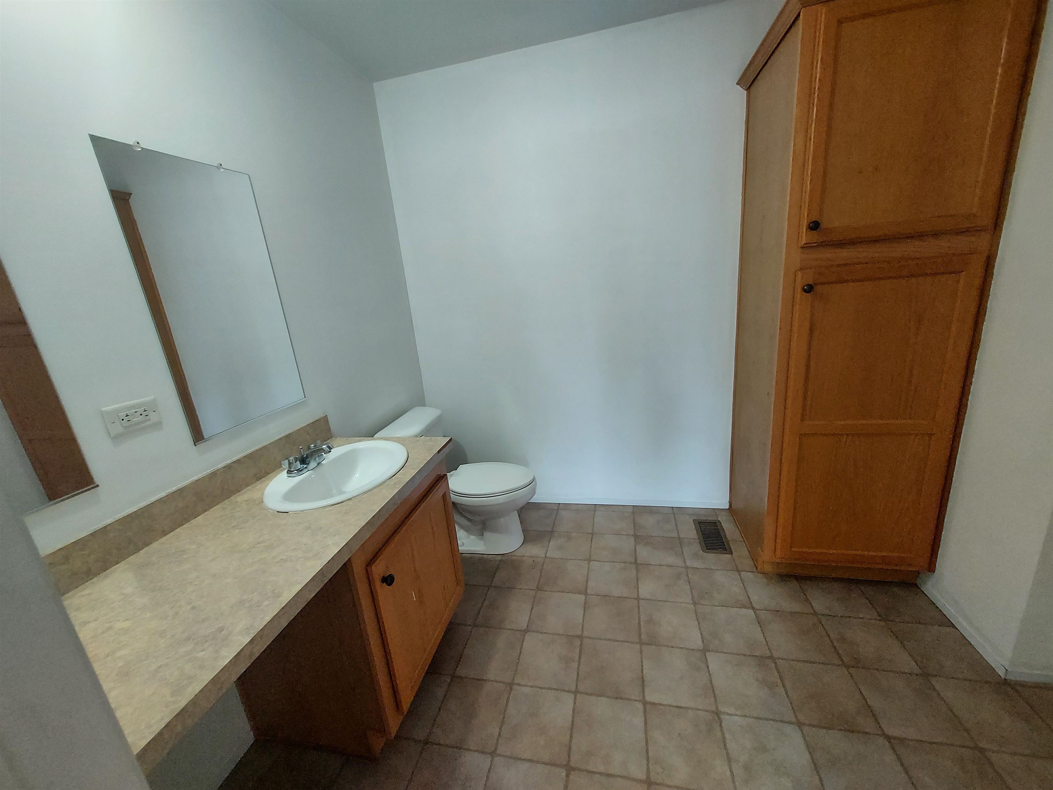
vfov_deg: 89.9
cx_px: 526
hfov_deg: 106.2
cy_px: 395
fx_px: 395
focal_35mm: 13
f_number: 2.2
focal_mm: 1.74
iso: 250
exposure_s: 1/60
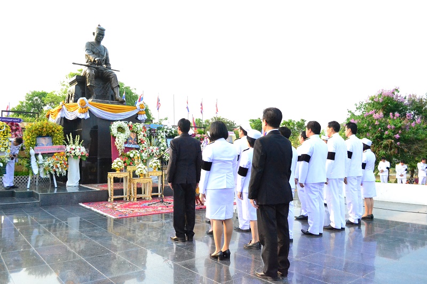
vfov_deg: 47.9
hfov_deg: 67.4
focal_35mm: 27
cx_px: 214
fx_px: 320
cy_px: 142
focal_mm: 18
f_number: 5
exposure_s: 1/4000
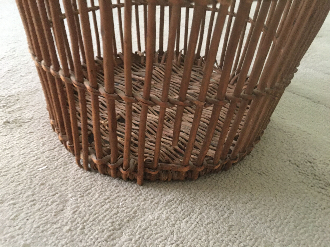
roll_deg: -4.0
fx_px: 276
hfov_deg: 61.7
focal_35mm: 29
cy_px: 124
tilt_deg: -35.6
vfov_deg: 48.2
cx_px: 165
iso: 100
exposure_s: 1/4
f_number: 2.2
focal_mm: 4.15
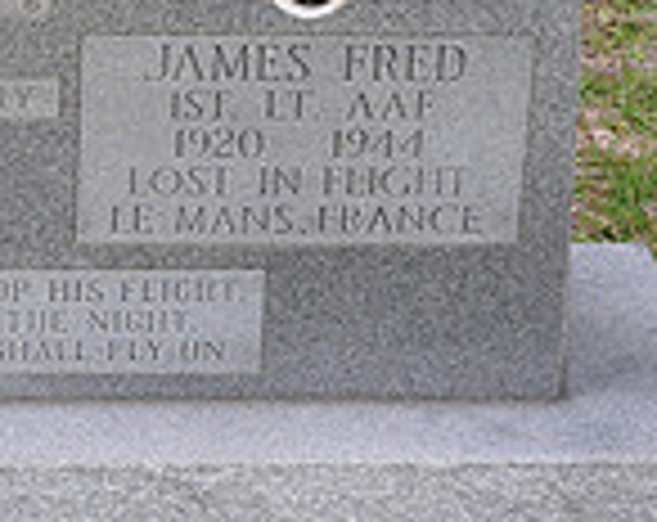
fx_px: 3258
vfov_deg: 9.1
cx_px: -108
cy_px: 56
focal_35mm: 168
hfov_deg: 11.3
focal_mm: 30
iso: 320
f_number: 5.6
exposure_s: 1/125
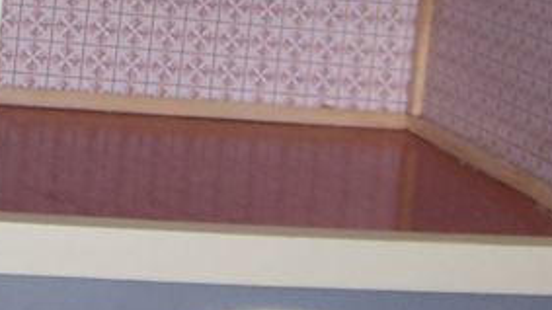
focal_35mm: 127
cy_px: -183
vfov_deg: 9.2
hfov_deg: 16.6
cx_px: 10
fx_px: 1858
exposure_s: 1/60
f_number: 2.8
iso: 80
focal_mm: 5.5
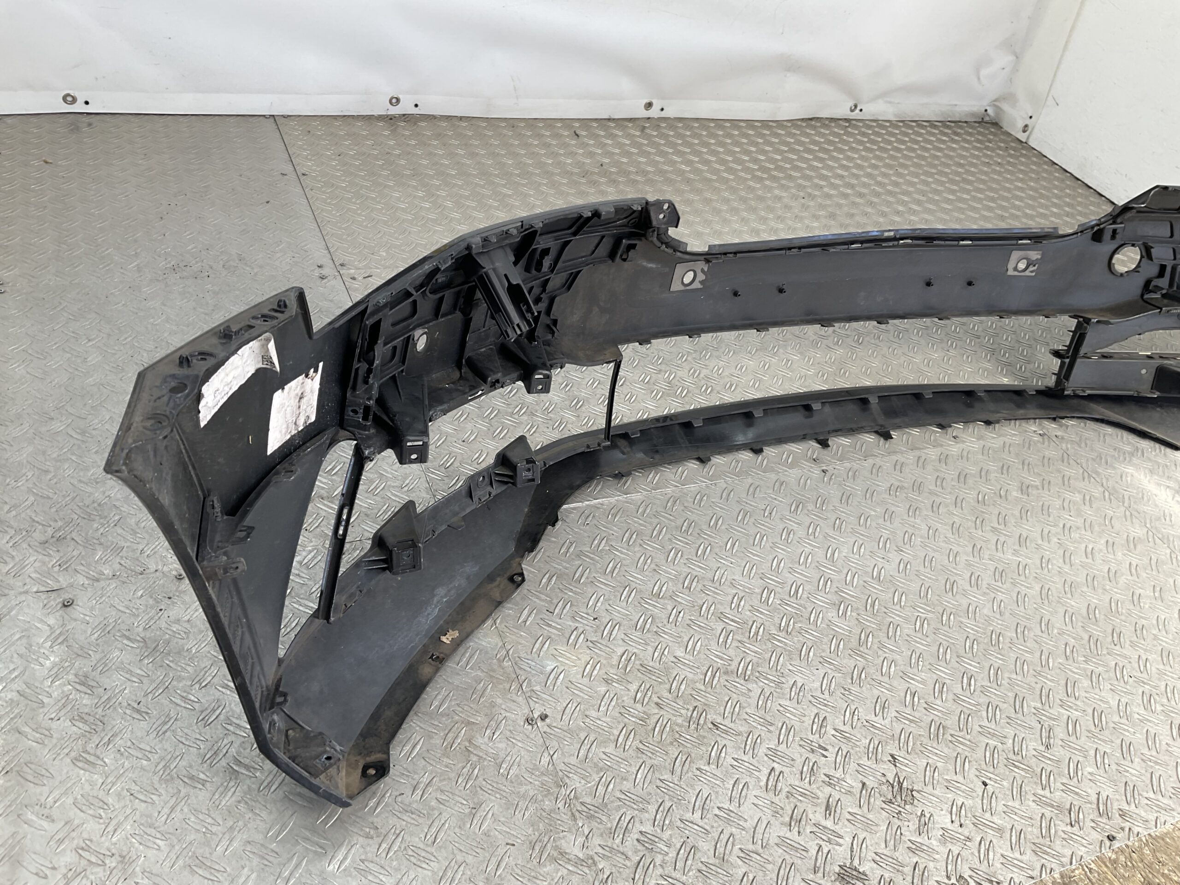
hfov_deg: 61.7
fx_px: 989
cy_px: 442
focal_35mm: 29
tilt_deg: -37.8
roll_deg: -16.5
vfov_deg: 48.2
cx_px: 590
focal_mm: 3
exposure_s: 1/120
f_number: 1.8
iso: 16
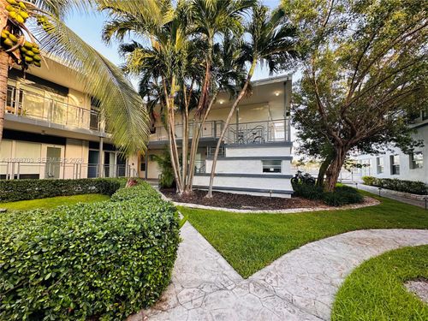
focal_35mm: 14
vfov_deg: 85.7
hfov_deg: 102.1
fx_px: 173
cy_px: 160
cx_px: 214
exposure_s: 1/99
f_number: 2.2
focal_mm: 2.22
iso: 80
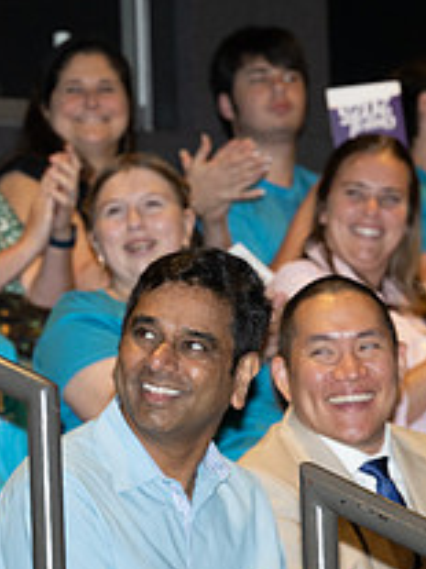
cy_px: 175
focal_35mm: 323
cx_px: -360
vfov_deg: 6.1
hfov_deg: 4.5
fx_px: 5305
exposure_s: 1/160
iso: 1000
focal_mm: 120
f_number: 5.6
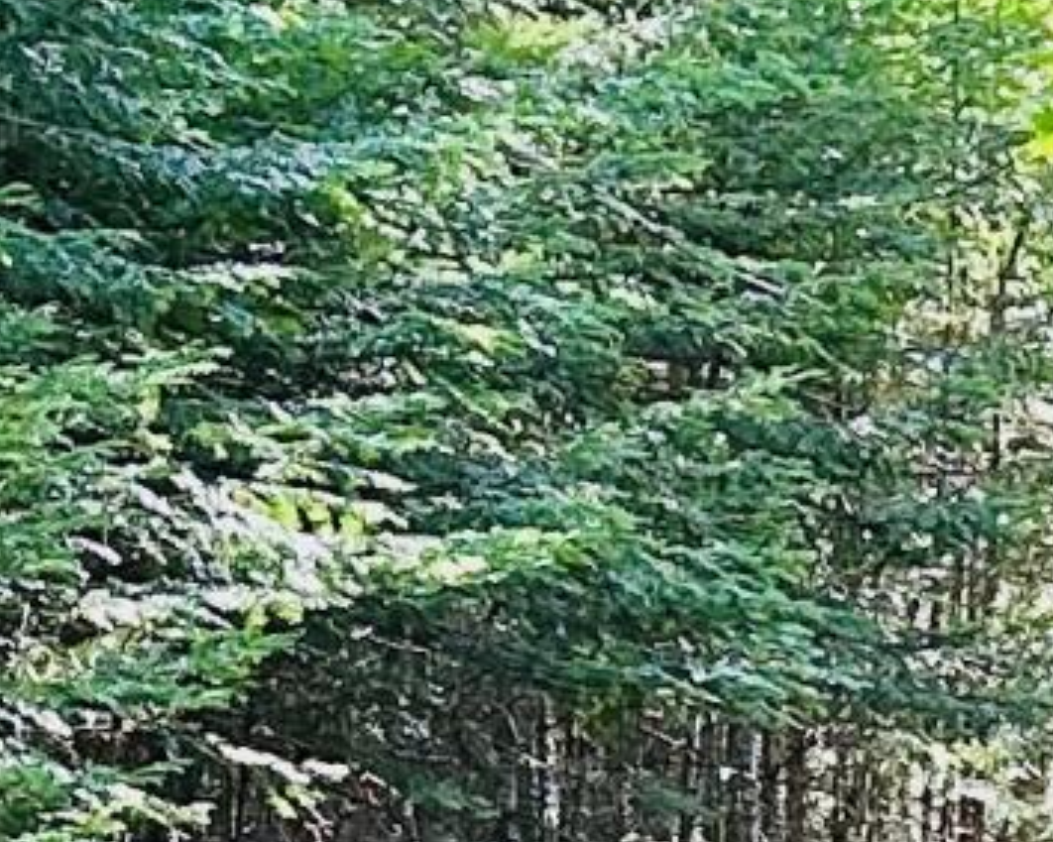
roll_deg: -0.3
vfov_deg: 7.1
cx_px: 1223
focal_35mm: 215
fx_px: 6699
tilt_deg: +3.5
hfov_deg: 8.9
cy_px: 1205
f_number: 1.5
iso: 125
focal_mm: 5.7
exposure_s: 1/90
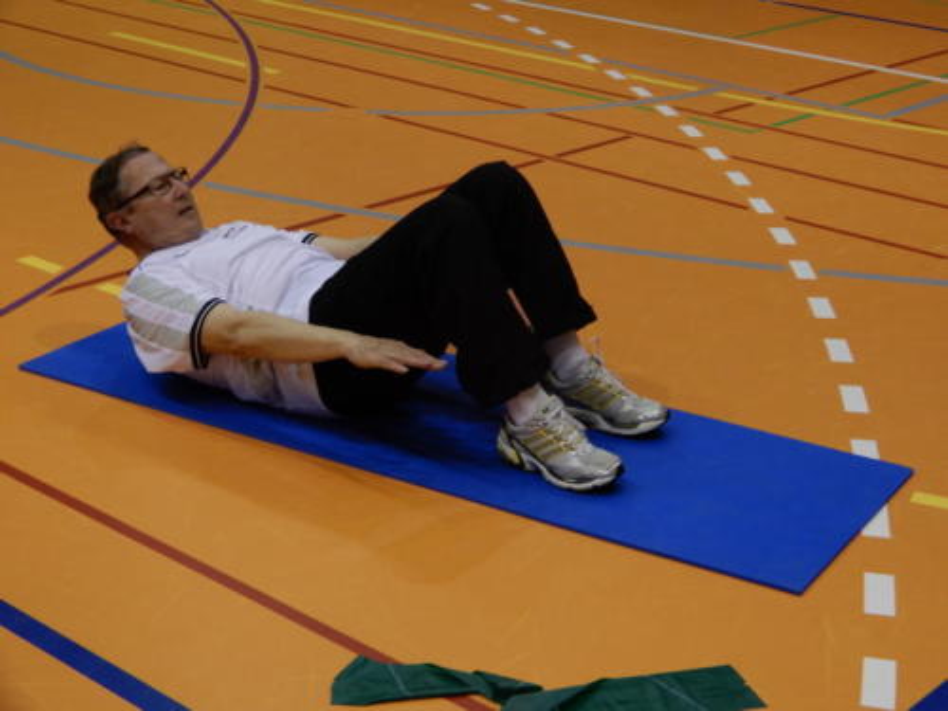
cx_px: 474
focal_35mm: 65
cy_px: 356
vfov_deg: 22.6
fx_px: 1780
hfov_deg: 29.8
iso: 140
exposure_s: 1/30
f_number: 4.5
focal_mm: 11.6
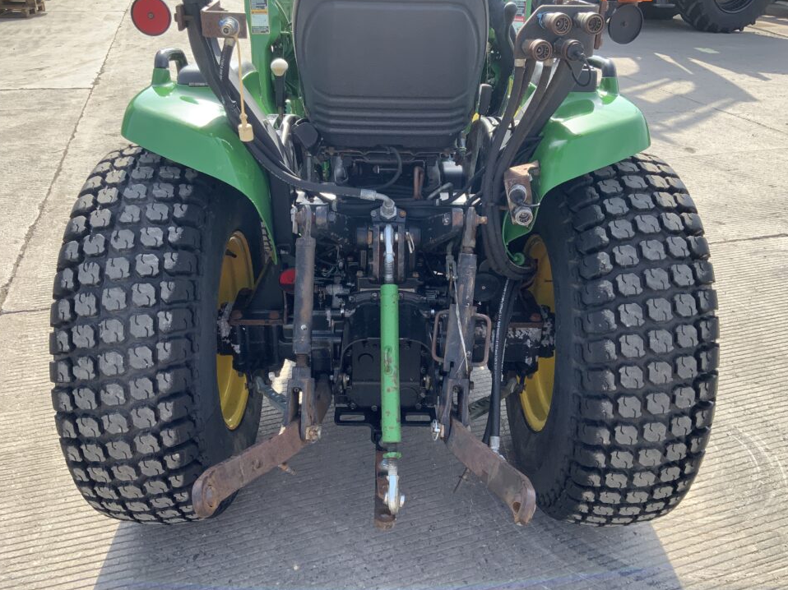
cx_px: 396
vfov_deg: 45.4
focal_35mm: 31
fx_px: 706
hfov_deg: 58.4
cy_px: 278
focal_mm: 3
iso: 16
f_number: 1.8
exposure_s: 1/461
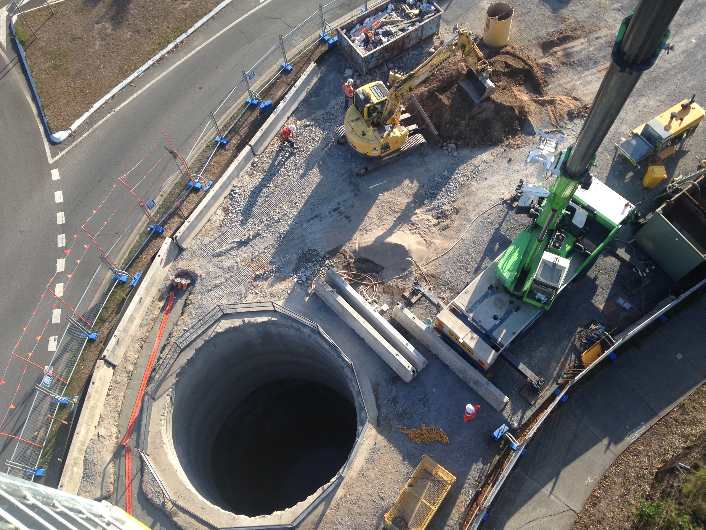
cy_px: 265
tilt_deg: -65.5
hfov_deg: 55.4
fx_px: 673
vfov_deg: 42.9
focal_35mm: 33
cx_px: 353
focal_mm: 4.12
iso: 50
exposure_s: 1/475
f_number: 2.4
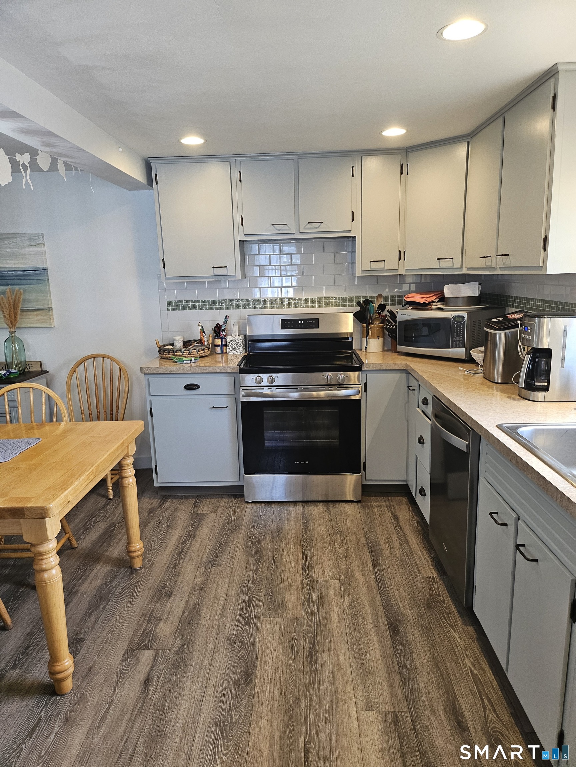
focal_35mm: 24
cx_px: 288
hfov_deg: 56.8
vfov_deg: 71.6
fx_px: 532
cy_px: 384
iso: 160
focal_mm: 5
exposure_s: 1/120
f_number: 1.8
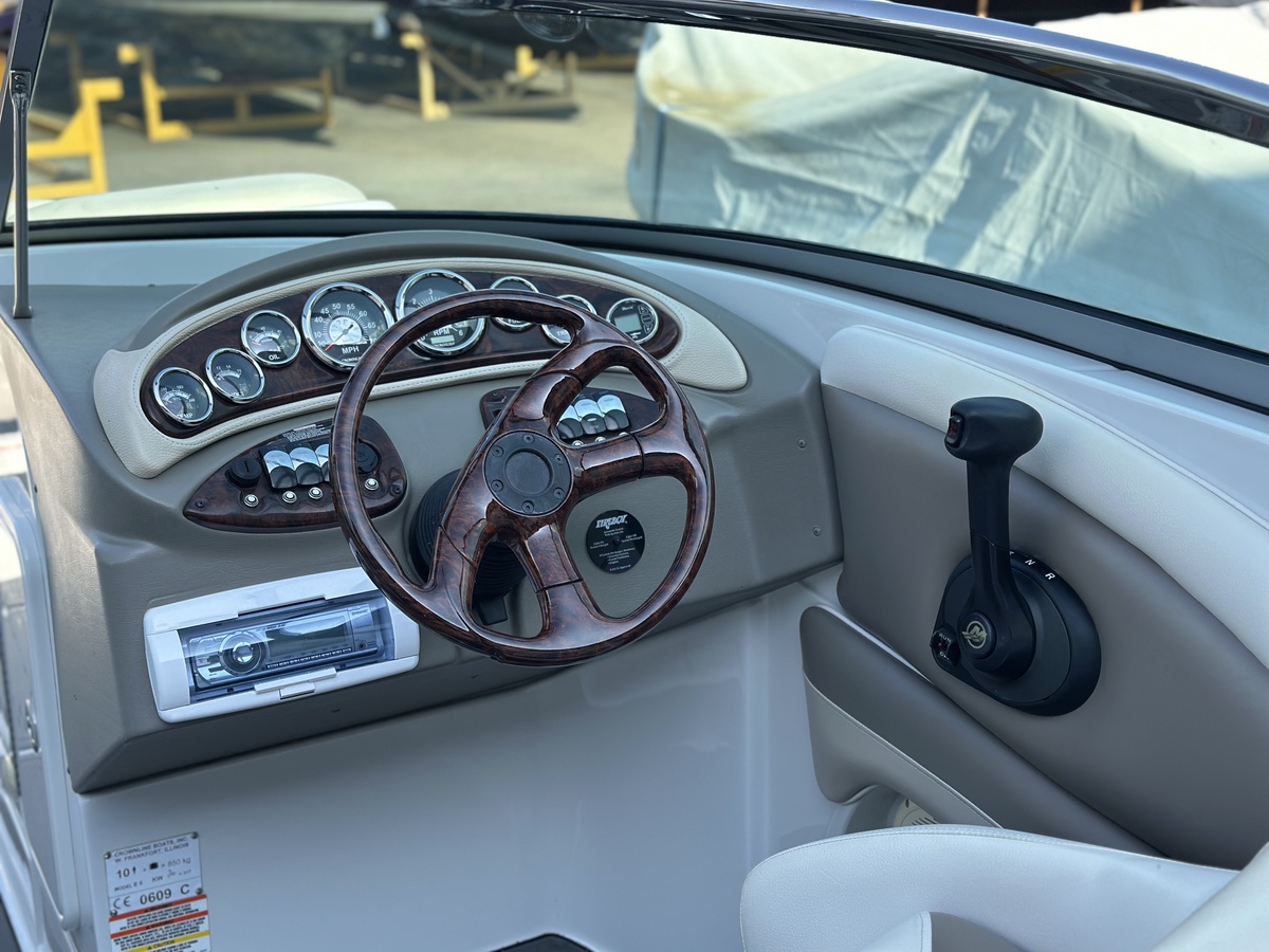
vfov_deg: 30.3
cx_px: 634
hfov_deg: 39.7
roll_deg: +0.5
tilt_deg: -18.7
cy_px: 476
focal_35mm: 48
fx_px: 1760
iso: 80
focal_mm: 6.86
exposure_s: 1/1171
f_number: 1.78
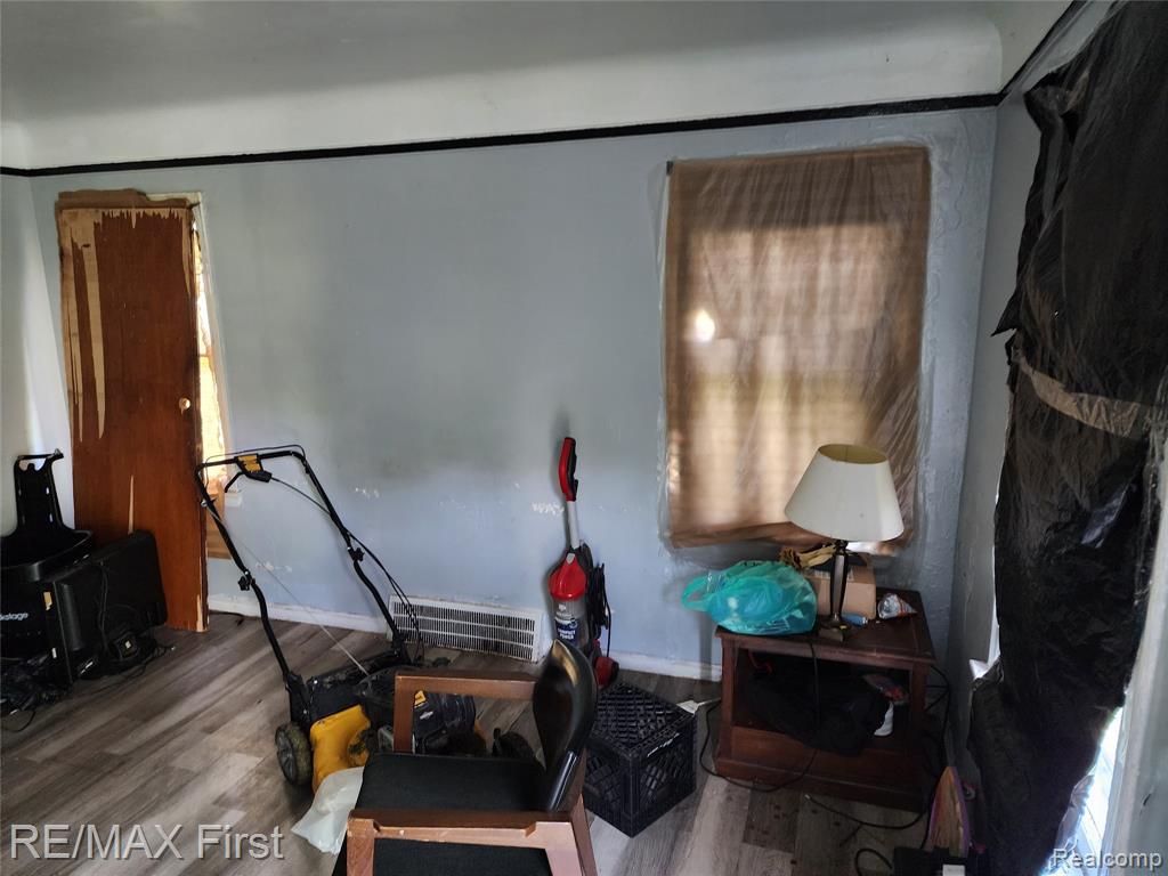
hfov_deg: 73.9
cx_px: 584
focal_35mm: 23
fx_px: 776
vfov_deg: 58.9
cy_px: 438
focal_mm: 6.4
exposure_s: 1/24
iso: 640
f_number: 1.8
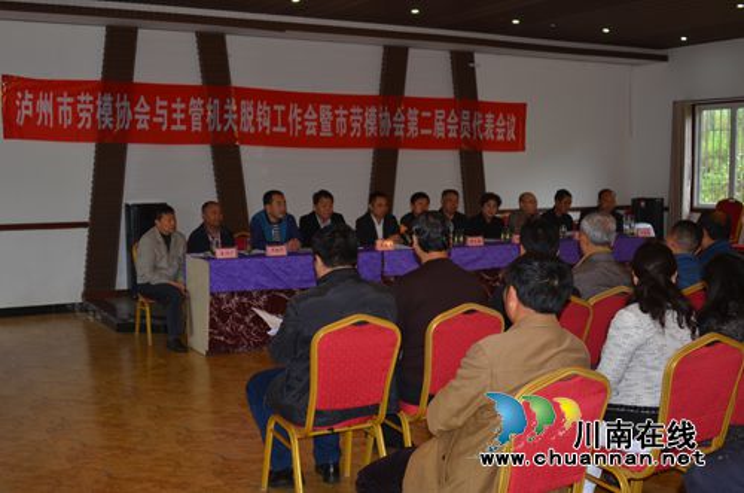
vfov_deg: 31.7
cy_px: 246
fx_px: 866
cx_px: 372
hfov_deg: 46.5
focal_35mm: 42
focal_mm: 28
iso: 100
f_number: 3.5
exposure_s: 1/60
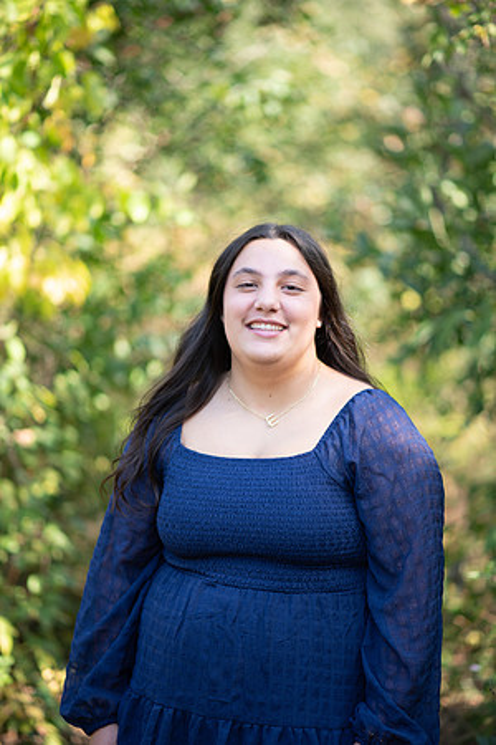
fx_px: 1757
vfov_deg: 23.9
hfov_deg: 16.1
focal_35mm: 85
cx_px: 248
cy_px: 372
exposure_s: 1/640
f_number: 1.8
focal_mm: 85
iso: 250
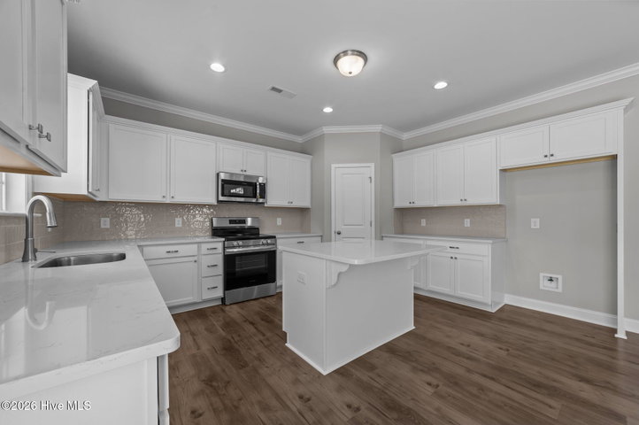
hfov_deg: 104.3
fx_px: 248
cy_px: 212
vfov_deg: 81.1
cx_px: 320
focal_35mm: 14
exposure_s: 1/13
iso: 250
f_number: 8
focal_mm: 14
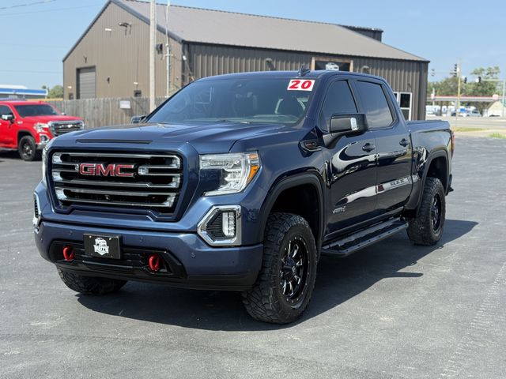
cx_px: 253
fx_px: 702
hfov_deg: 39.7
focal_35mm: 48
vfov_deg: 30.3
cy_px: 190
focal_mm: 6.76
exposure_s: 1/1330
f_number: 1.78
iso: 64
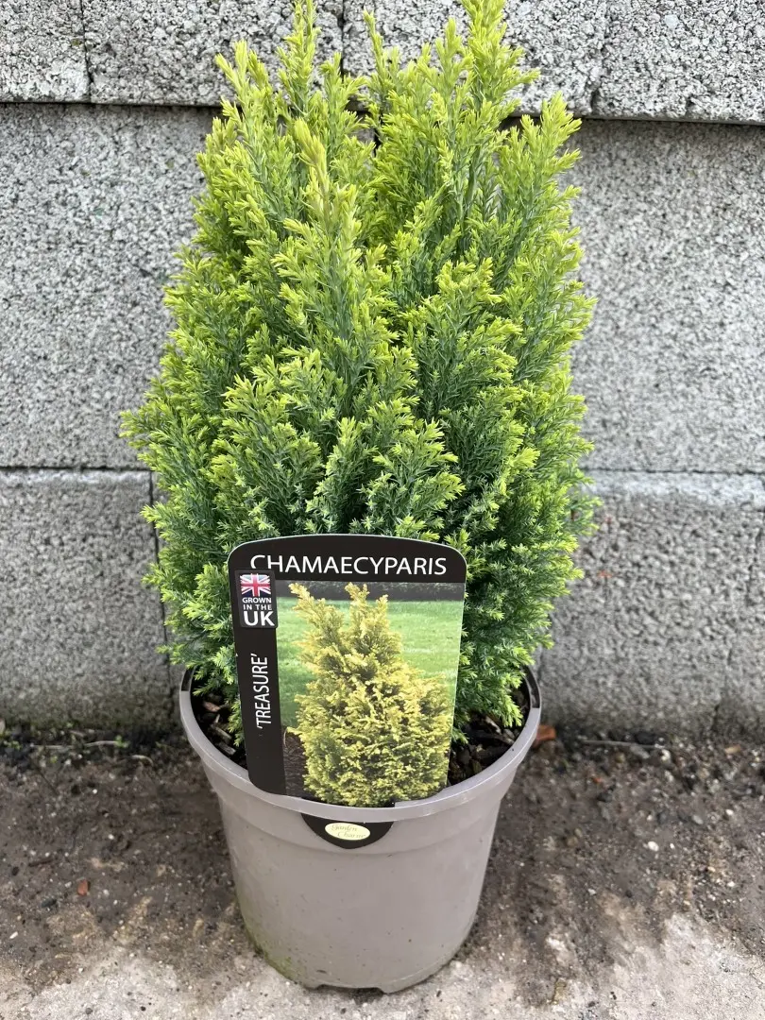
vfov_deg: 67.3
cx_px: 382
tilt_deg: -24.8
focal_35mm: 26
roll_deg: -1.9
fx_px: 766
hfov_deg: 53.1
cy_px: 510
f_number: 1.6
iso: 50
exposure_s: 1/325
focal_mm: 5.1
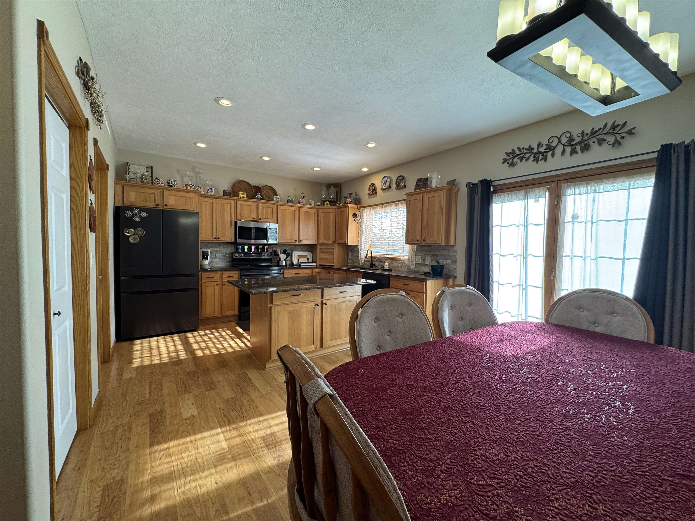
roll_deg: -1.5
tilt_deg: -2.2
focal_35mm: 14
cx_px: 348
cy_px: 260
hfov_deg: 102.1
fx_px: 281
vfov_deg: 85.7
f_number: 2.2
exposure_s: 1/120
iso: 125
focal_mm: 2.22
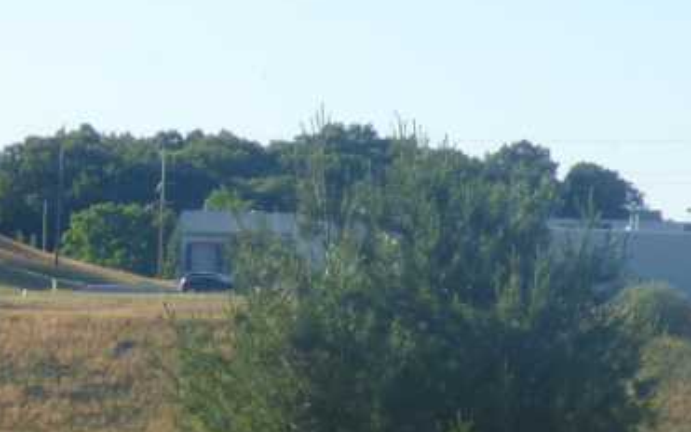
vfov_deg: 5.5
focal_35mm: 240
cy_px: 467
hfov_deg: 8.7
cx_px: -76
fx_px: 4520
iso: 100
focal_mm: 7.37
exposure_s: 1/640
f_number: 3.6
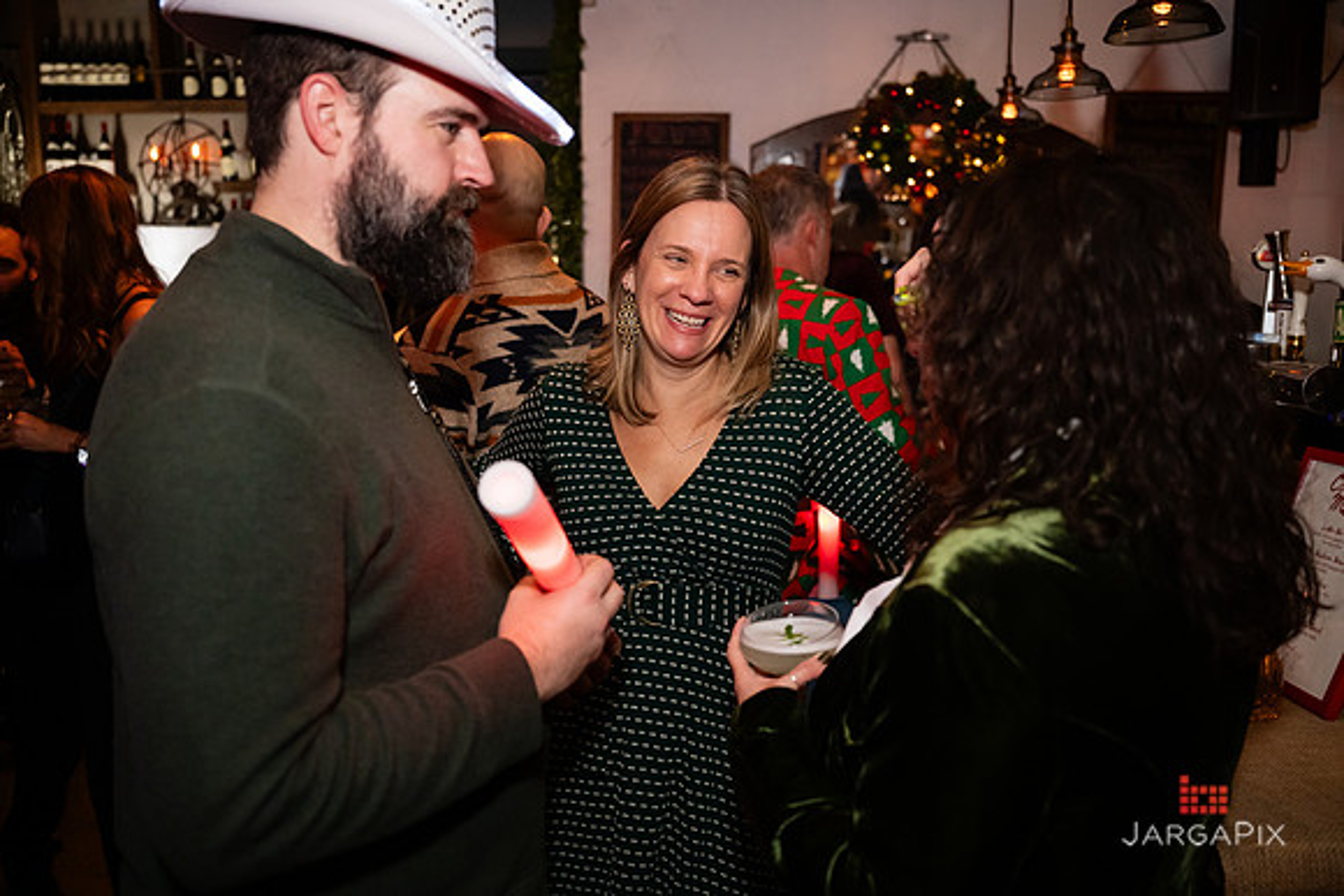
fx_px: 1154
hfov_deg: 60.4
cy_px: 448
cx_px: 672
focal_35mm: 31
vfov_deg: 42.5
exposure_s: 1/100
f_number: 2.8
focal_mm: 30.5
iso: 3200
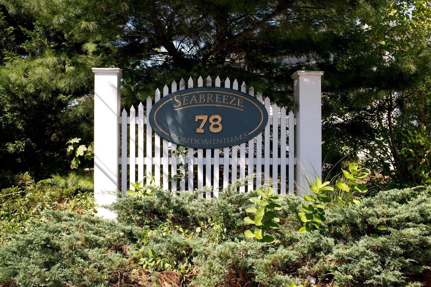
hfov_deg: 54.4
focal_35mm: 35
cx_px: 216
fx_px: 419
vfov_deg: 37.9
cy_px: 144
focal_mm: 35
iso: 64
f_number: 13
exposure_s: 1/15
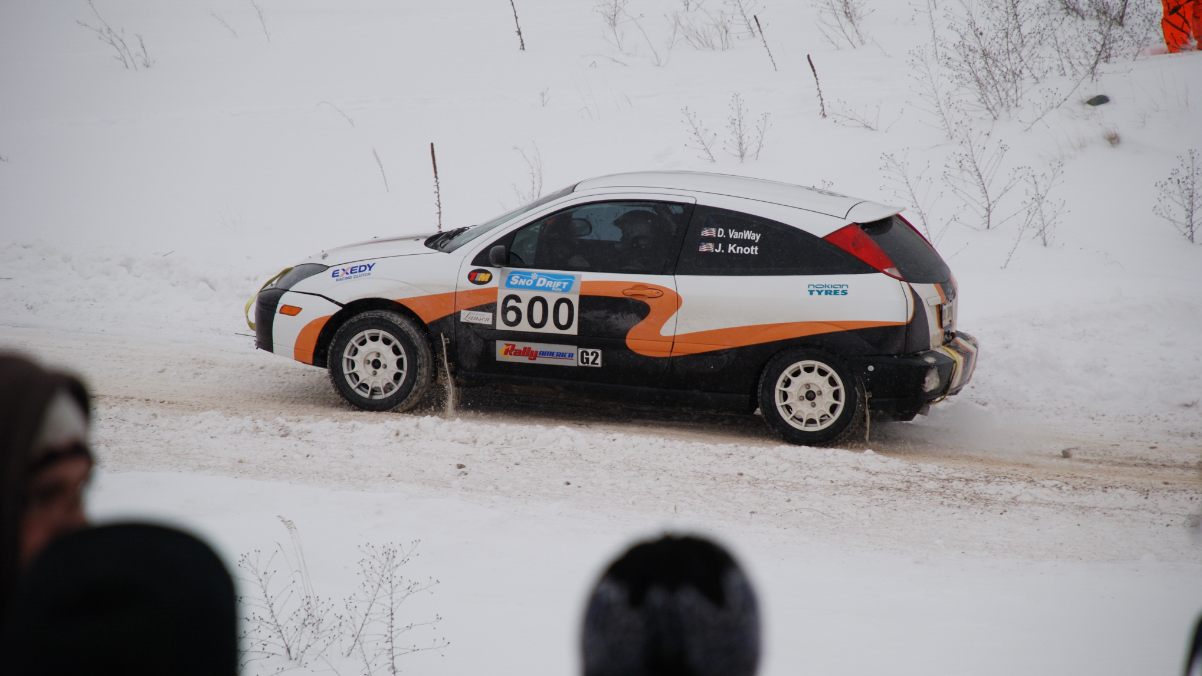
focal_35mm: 214
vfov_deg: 5.7
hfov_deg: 10.1
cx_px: 602
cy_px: 319
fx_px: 6806
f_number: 5.6
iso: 200
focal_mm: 135
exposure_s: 1/500
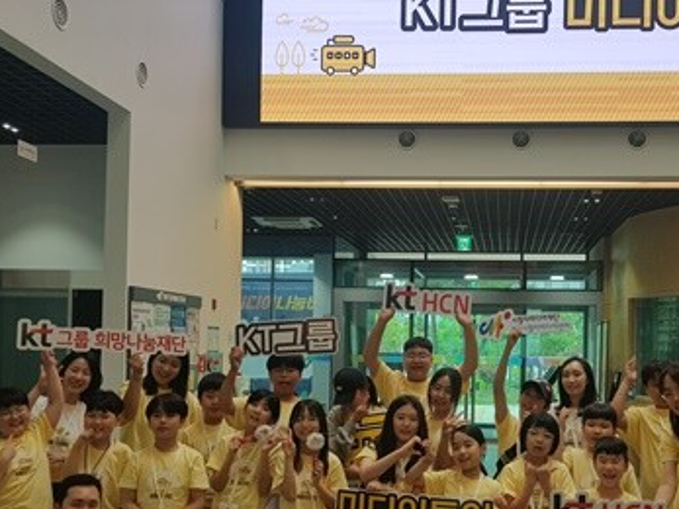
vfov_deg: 31.9
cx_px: 456
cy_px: 347
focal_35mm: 45
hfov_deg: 41.5
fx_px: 882
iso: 40
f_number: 1.7
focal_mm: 4.2
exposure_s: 1/132
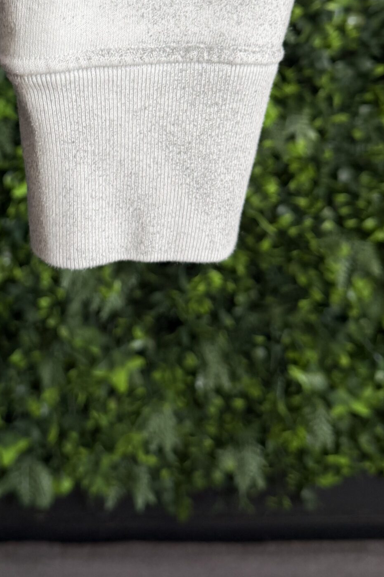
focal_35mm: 46
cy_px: 78
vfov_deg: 40.1
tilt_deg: -11.4
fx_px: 736
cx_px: 105
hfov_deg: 28.9
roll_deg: +1.6
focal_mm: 6.76
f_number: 1.78
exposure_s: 1/85
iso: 200
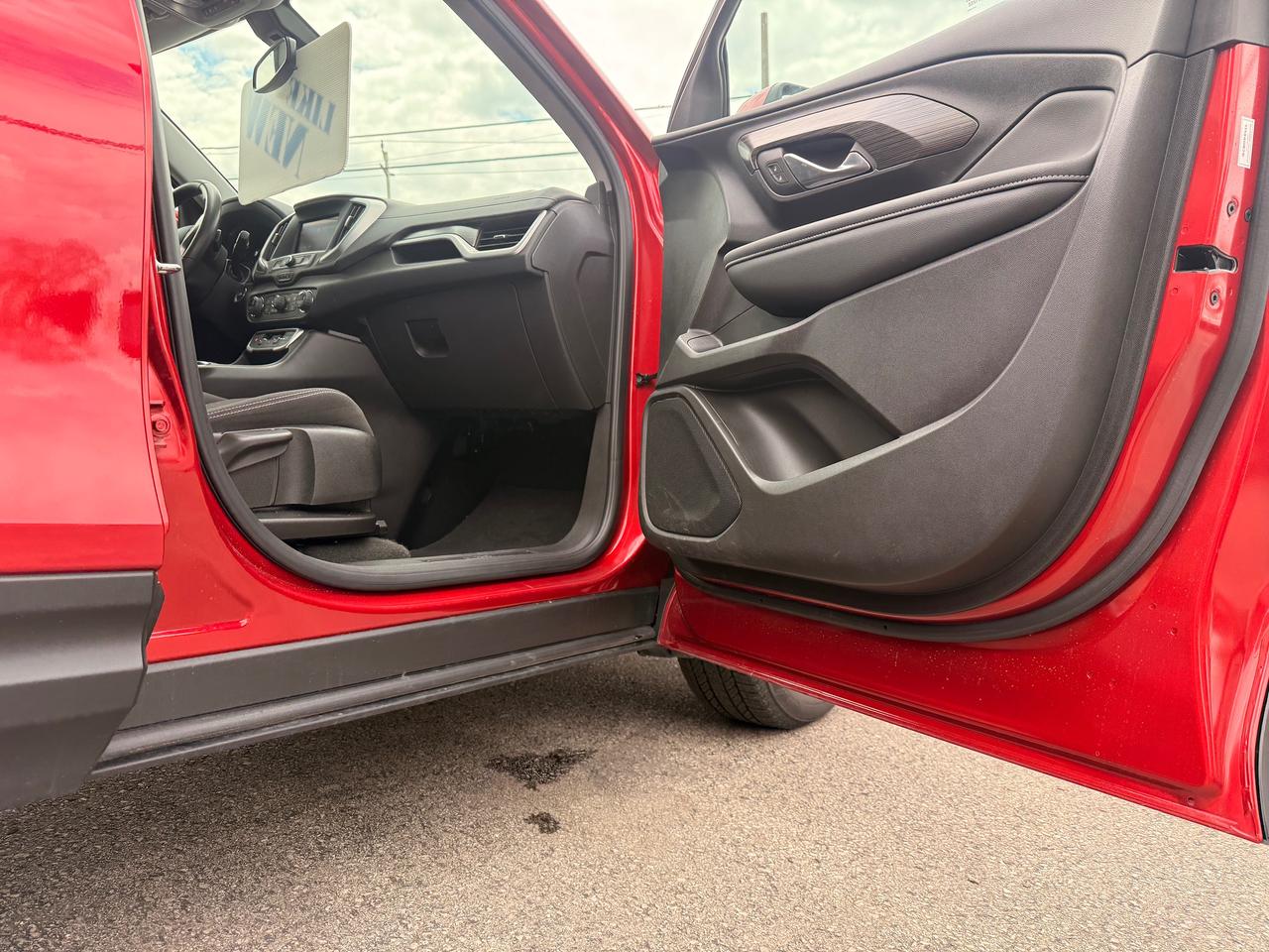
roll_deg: -1.9
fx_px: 880
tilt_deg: -2.0
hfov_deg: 71.6
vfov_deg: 56.8
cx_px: 634
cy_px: 476
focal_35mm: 24
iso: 100
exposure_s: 1/665
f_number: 1.78
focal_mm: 6.76
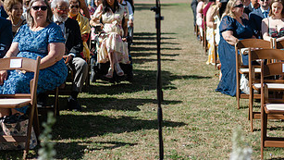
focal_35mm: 70
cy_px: 44
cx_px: 173
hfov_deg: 30.0
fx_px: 527
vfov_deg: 17.2
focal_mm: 35
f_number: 1.4
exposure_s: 1/2500
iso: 64
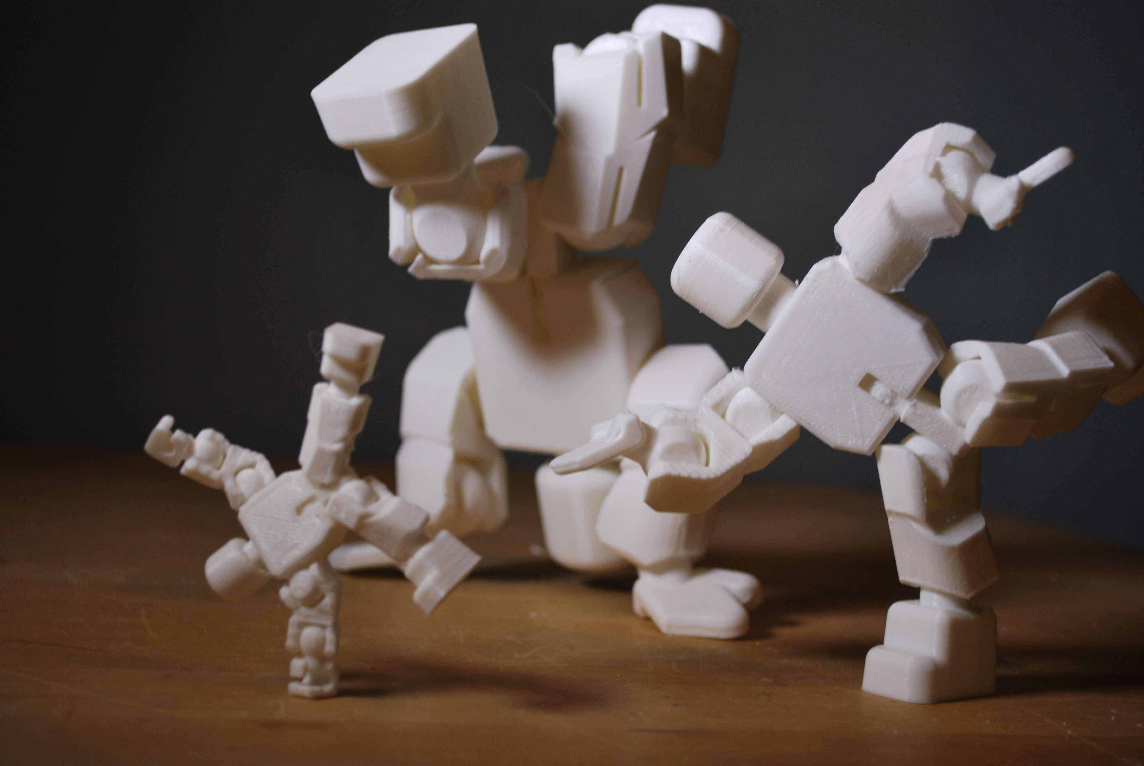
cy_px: 383
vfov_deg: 25.1
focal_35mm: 54
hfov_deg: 36.8
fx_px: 1718
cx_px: 572
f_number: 5.3
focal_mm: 36
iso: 200
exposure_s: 1/50
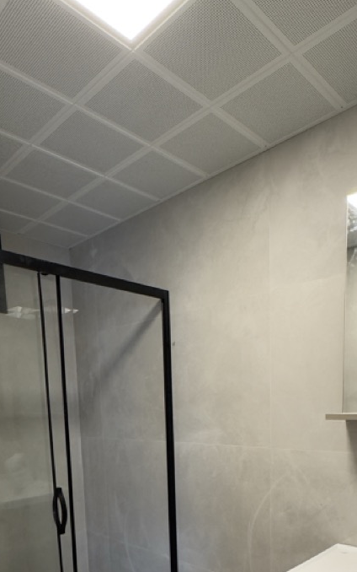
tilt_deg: -7.8
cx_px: 223
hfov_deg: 44.2
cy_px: 469
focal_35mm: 28
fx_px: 436
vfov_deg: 60.3
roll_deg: +0.8
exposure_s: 1/99
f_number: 2.2
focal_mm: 2.22
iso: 250
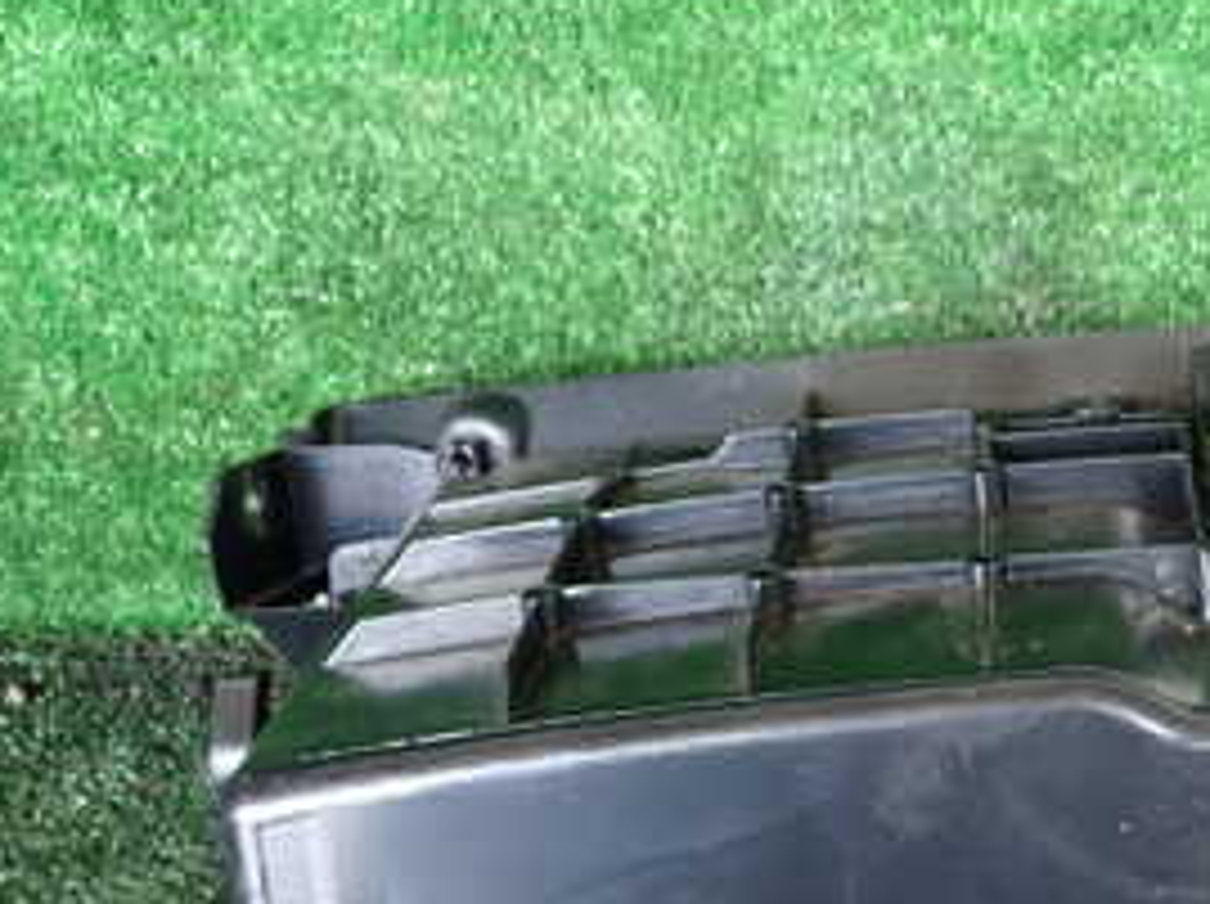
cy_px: 522
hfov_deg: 26.8
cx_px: 1318
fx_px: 2339
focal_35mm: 67
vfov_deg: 21.9
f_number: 2.3
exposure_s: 1/60
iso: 200
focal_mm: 5.4
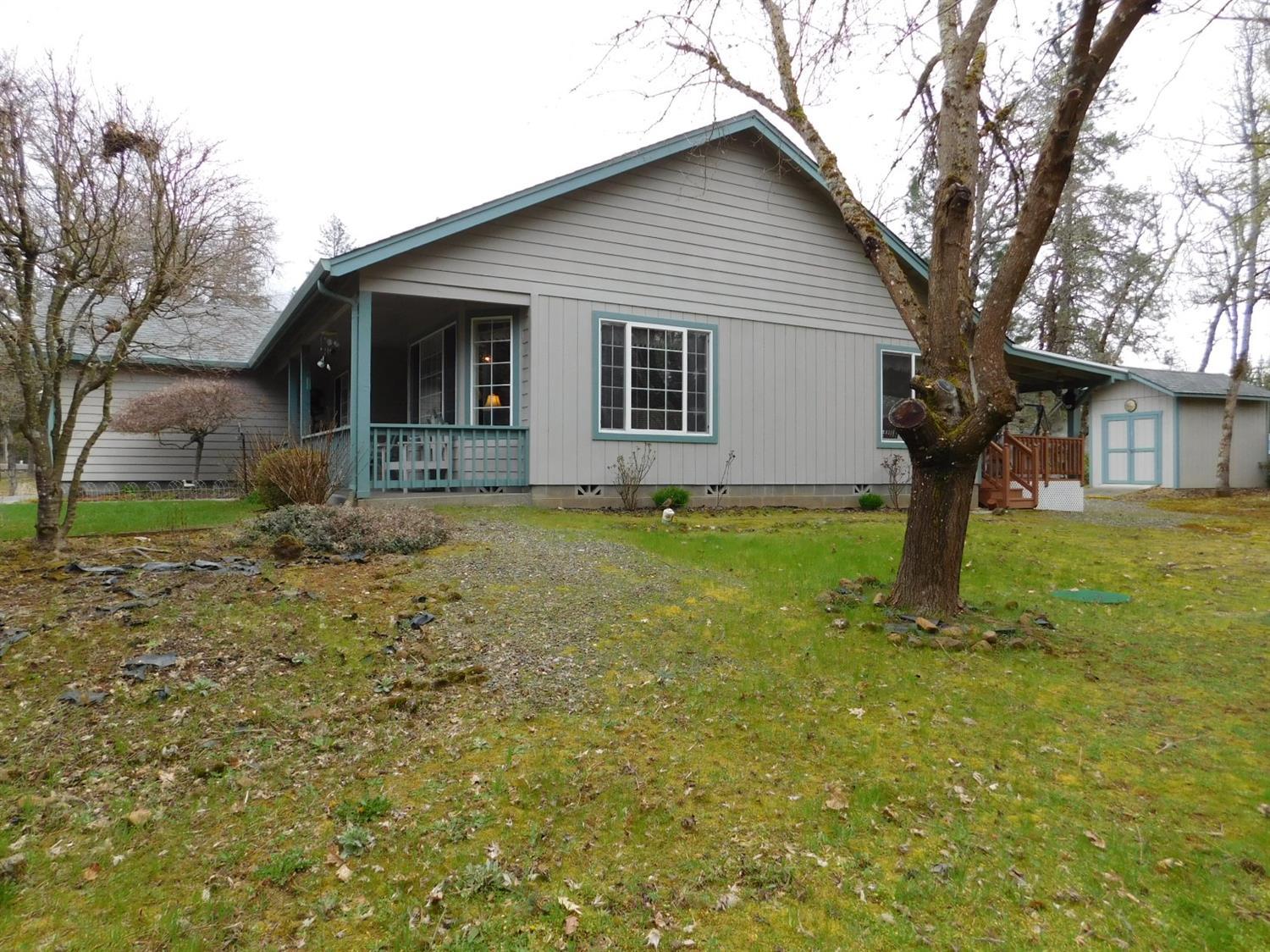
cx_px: 635
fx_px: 844
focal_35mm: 23
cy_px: 476
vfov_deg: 58.9
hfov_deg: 73.9
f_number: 3
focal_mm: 4
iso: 125
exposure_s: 1/500
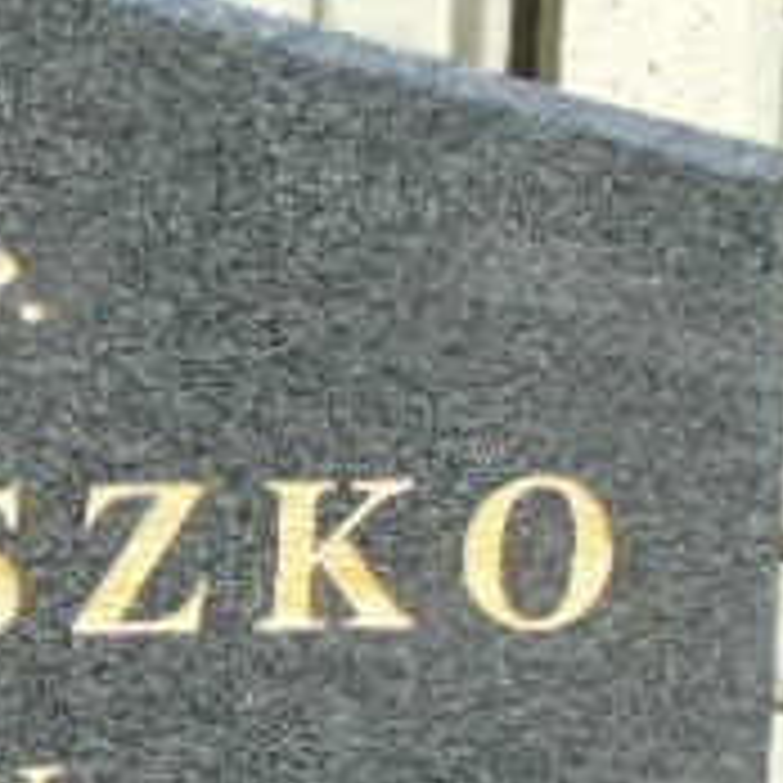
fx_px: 10313
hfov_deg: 4.3
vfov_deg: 4.3
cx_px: -396
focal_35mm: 403
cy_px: 932
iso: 80
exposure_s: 1/250
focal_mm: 22
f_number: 4.6
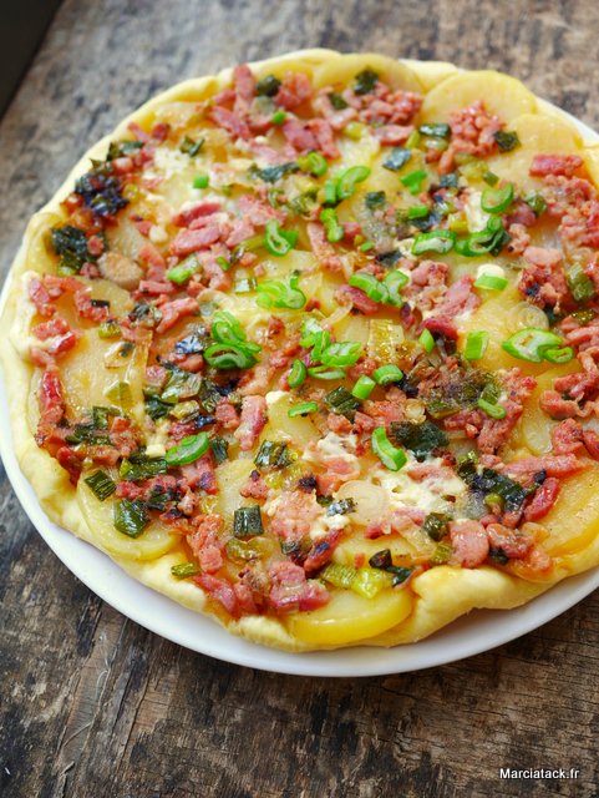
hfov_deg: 36.0
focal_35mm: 40
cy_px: 399
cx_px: 300
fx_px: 922
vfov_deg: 46.8
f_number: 2.8
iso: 200
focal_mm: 20
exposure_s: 1/320
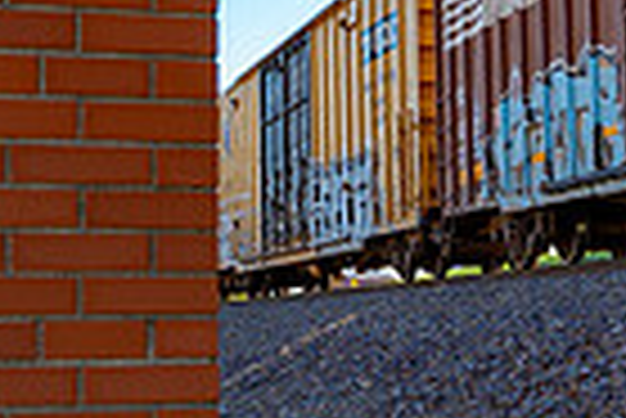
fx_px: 1636
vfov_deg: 14.5
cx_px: 576
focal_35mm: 94
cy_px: 300
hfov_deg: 21.1
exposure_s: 1/160
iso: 100
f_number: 4.5
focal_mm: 17
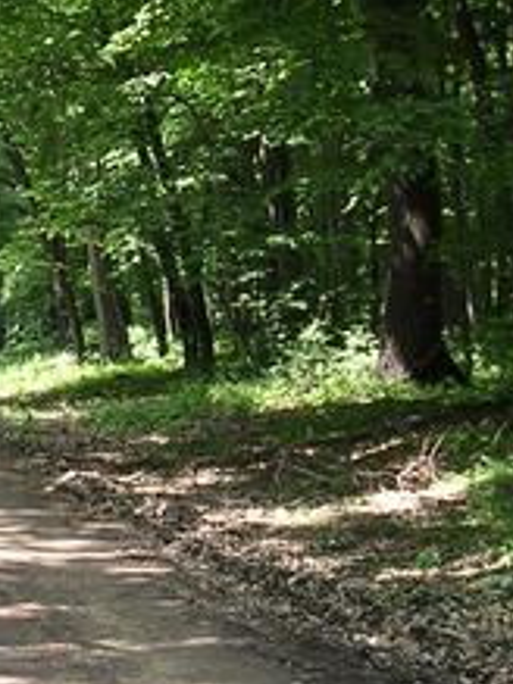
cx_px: -84
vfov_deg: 17.7
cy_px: 294
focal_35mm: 111
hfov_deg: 13.0
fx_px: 2195
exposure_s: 1/96.3
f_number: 2.8
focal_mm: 5.8
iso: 100
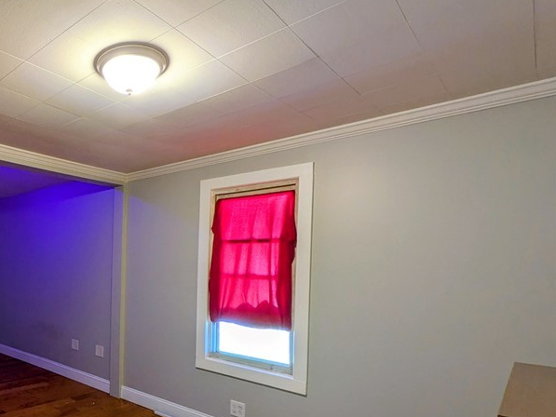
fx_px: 386
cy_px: 272
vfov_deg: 55.8
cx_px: 84
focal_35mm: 24
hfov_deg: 63.0
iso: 100
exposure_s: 1/24
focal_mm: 1.85
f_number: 2.2
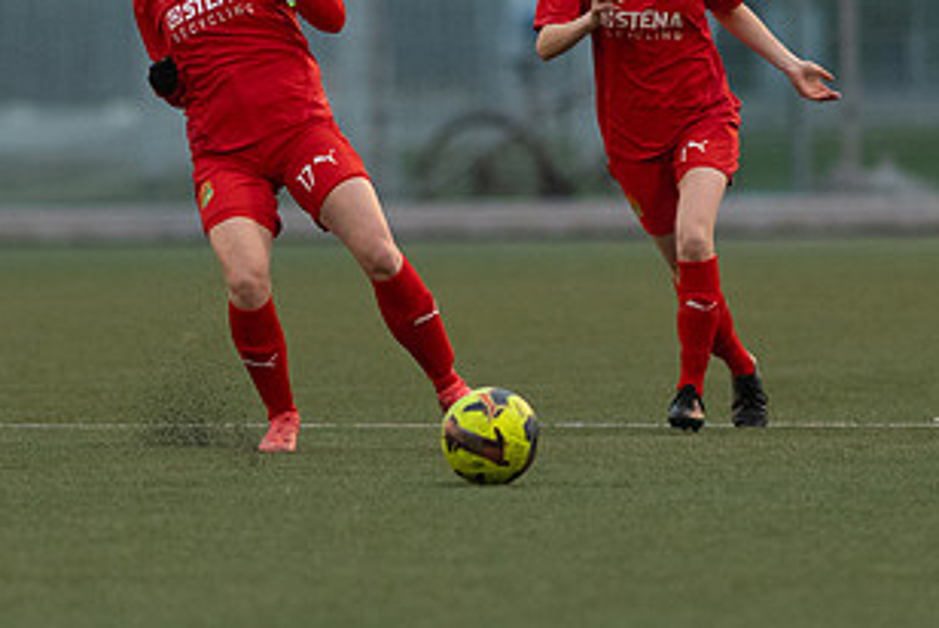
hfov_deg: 2.4
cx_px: 314
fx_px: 22113
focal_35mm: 847
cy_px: 47
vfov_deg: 1.6
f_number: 3.2
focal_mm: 300
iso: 3600
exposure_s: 1/1000
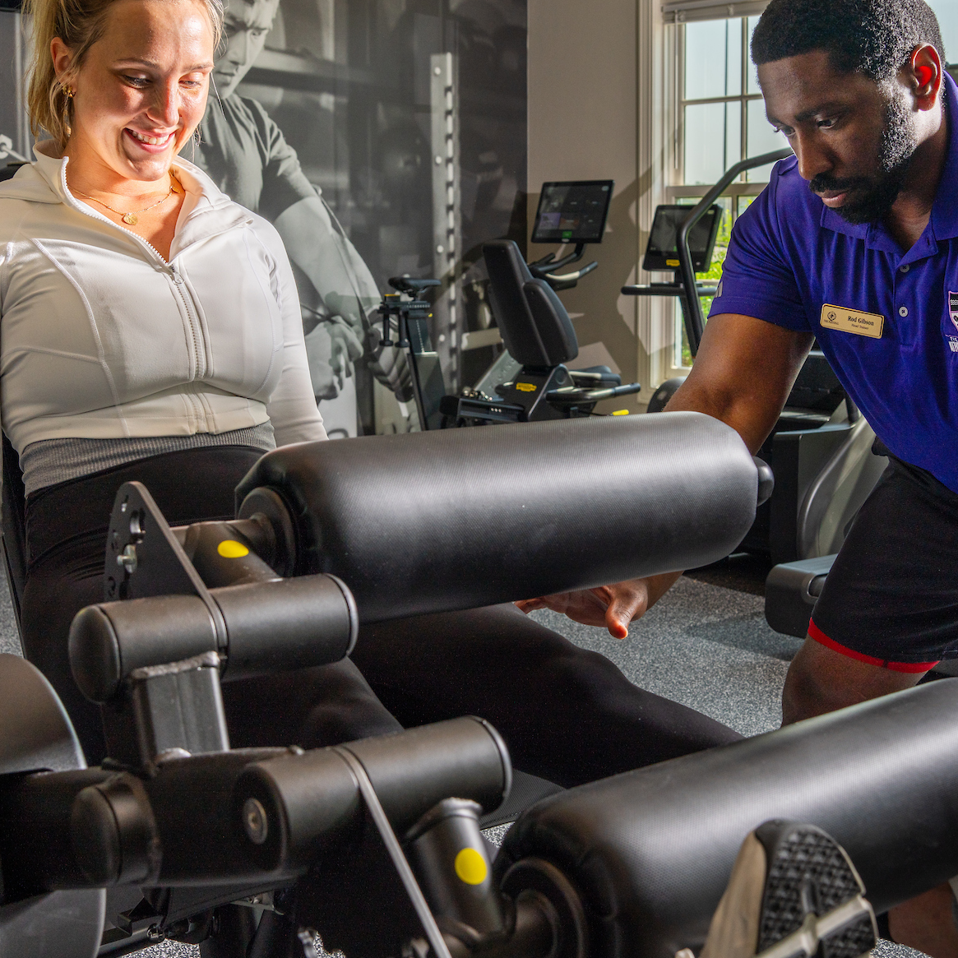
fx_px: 1534
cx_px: 504
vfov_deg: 34.6
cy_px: 407
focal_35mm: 49
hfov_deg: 34.7
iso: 125
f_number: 6.3
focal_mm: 28
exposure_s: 1/250
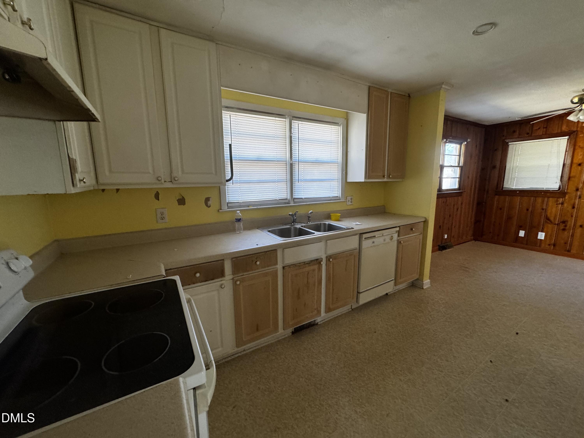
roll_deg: +0.6
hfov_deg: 102.1
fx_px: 236
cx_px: 292
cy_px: 219
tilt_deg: -10.1
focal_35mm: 14
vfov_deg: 85.7
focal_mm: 2.22
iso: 320
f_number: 2.2
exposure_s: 1/82
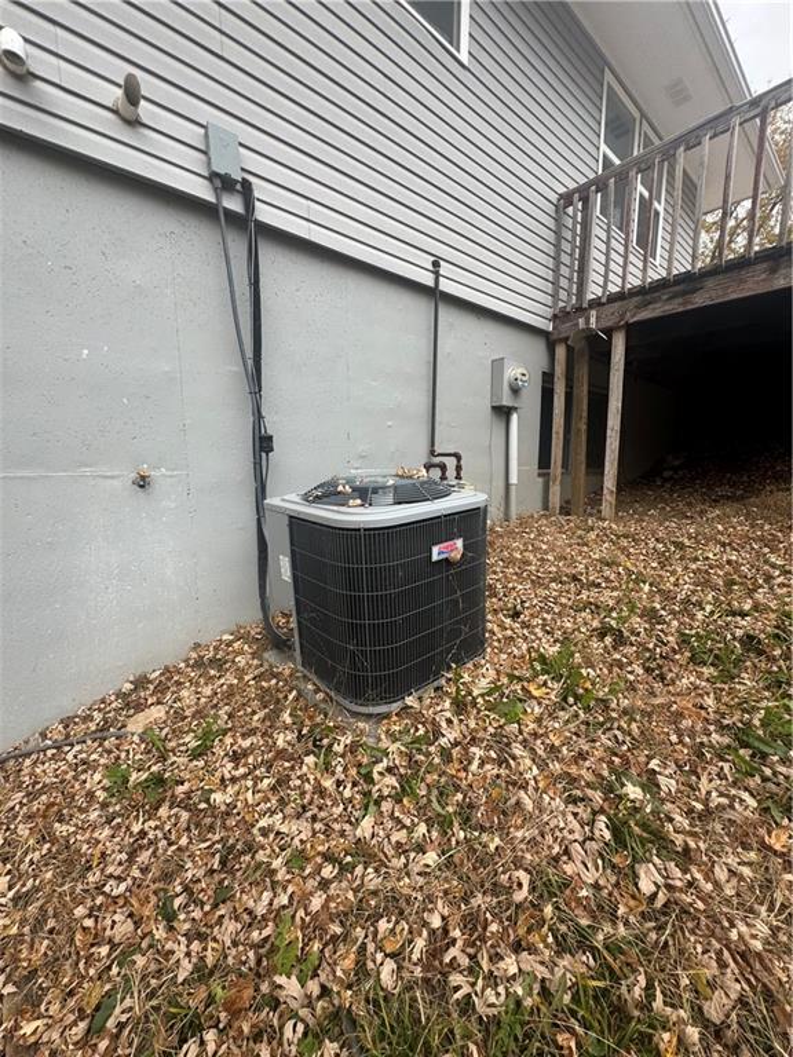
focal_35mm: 14
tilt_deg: -6.6
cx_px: 396
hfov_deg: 85.7
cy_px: 528
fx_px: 428
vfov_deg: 102.1
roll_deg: -0.5
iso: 40
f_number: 2.2
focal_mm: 2.22
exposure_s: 1/214
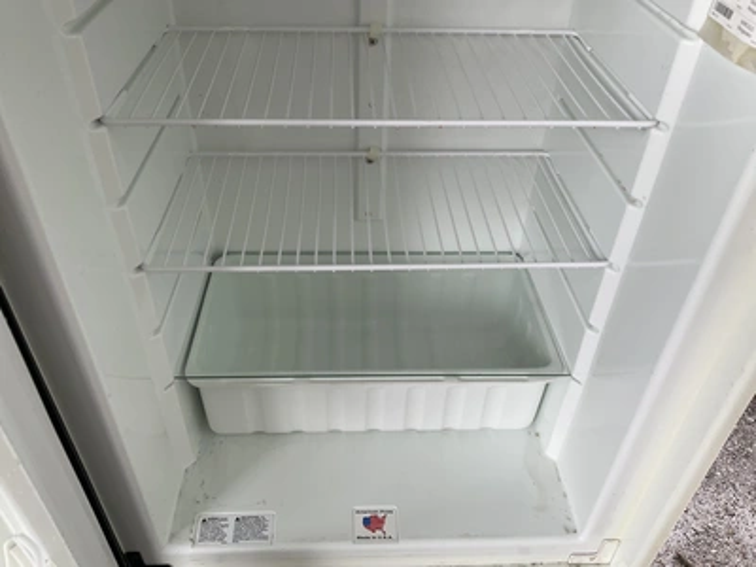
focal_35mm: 29
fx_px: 633
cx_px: 378
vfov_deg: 48.2
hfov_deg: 61.7
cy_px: 284
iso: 32
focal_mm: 3
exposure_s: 1/122
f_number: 1.8
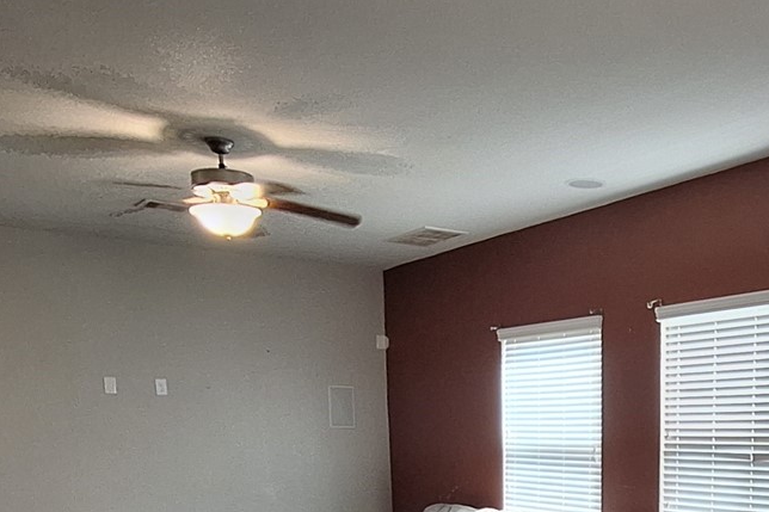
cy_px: 590
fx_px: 918
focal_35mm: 43
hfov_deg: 43.8
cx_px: 587
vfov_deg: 27.9
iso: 100
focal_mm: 1.74
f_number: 2.2
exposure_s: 1/40
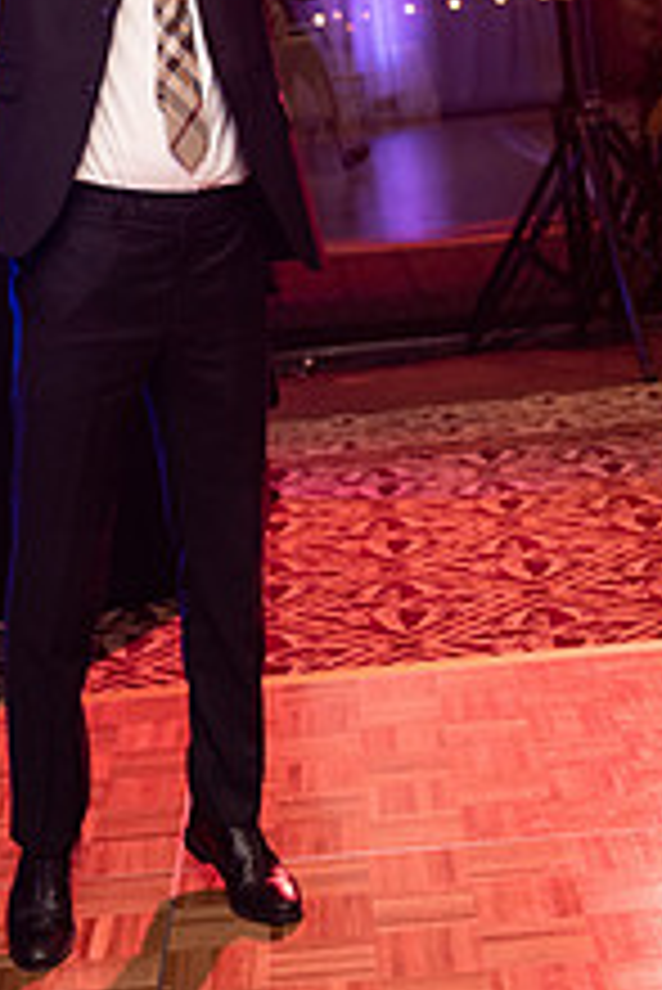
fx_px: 2368
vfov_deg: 23.3
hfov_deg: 15.9
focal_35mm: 86
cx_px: 180
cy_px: 220
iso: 2500
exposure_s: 1/125
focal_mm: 42
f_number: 3.5
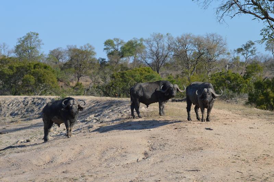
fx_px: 798
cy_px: 91
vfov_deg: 13.0
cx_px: 137
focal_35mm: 105
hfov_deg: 19.5
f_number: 5.6
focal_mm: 70
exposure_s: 1/500
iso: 100
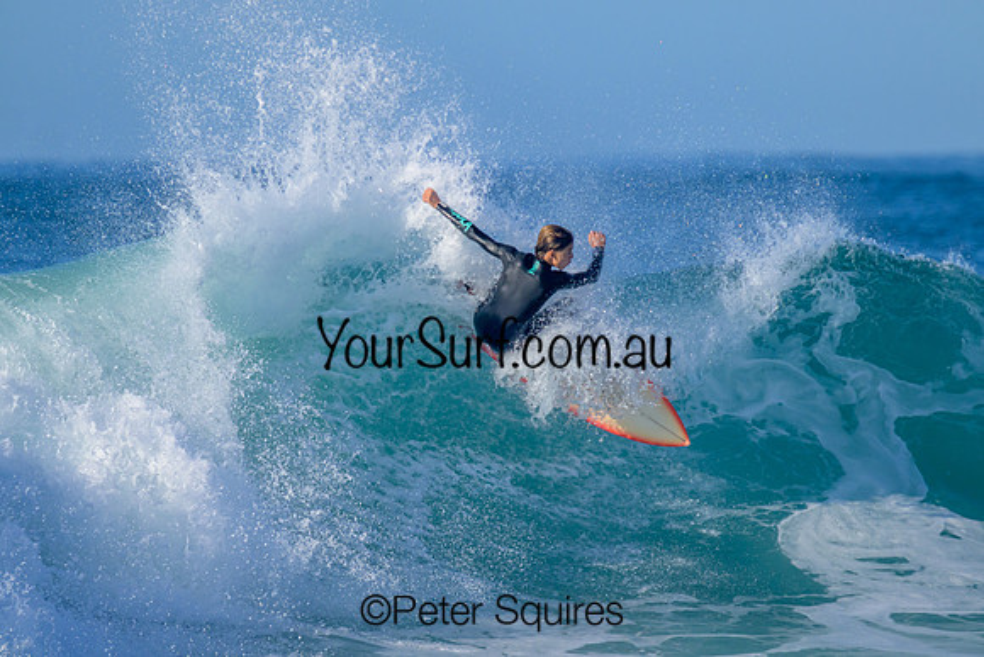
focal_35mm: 824
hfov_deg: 2.5
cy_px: 328
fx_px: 22529
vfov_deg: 1.7
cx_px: 492
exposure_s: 1/2000
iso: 1250
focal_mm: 800
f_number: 11
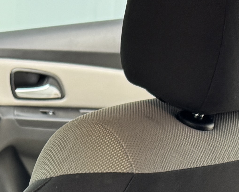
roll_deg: +0.8
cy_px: 408
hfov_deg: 14.2
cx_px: -50
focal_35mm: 131
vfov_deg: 10.6
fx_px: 927
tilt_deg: -30.7
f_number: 1.78
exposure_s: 1/66
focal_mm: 6.76
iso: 200
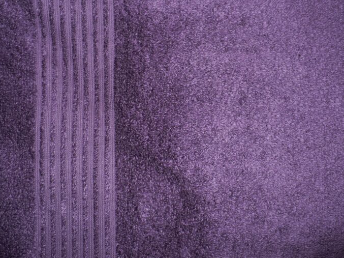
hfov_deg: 44.8
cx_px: 179
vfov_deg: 34.3
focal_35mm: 42
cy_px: 119
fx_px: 417
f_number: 2.8
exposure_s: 1/30
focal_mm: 6.1
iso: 100
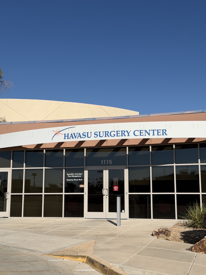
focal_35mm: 48
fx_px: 381
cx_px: 103
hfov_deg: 30.3
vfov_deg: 39.7
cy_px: 138
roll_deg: +0.1
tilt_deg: +8.5
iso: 64
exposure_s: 1/8772
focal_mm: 6.76
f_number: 1.78
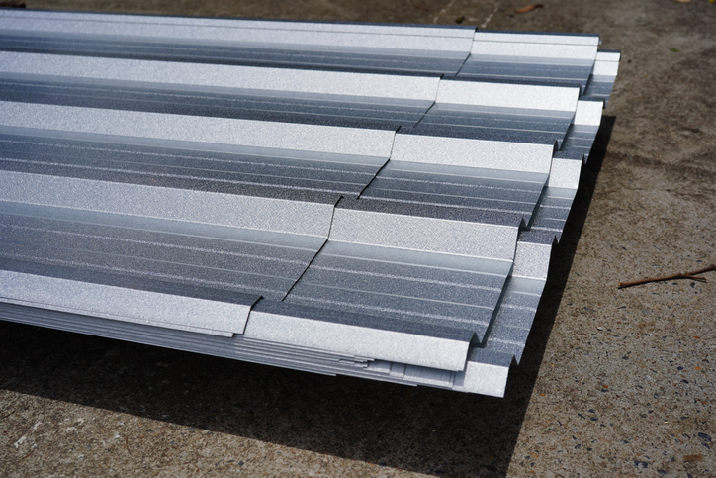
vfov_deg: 27.0
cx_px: 358
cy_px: 239
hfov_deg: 39.6
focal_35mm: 50
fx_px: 995
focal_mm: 50
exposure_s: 1/1600
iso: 100
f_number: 8
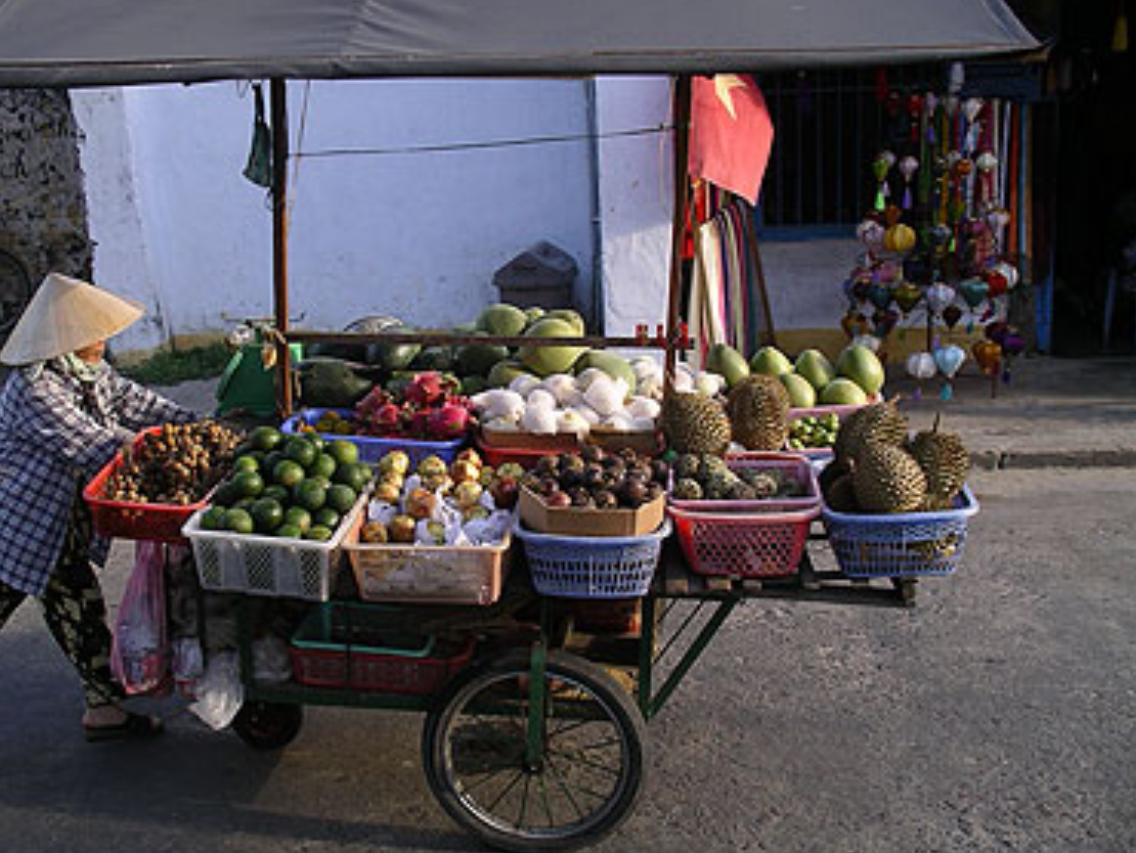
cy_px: 402
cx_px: 470
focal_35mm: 45
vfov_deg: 32.2
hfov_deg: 41.9
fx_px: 1478
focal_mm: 7.8
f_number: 2.8
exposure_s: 1/141
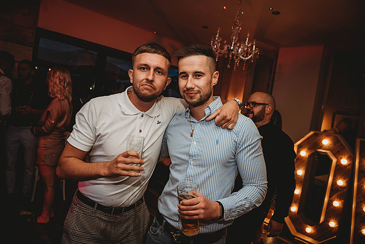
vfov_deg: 53.2
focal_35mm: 24
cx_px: 182
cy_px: 122
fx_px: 243
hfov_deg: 73.7
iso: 400
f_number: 4
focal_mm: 24
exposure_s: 1/80
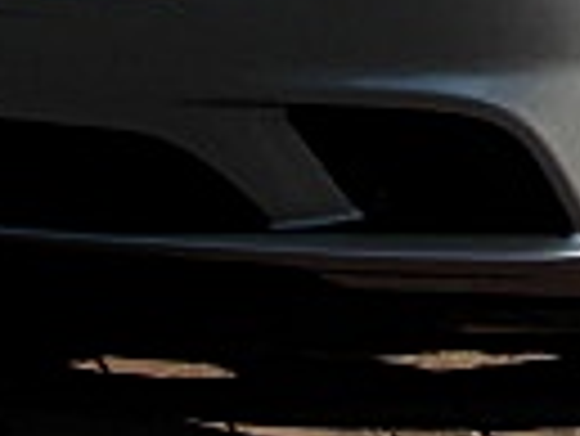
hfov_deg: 10.8
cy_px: -198
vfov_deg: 8.2
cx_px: 760
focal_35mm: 178
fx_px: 2985
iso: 50
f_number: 2.8
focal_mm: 6.3
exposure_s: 1/800
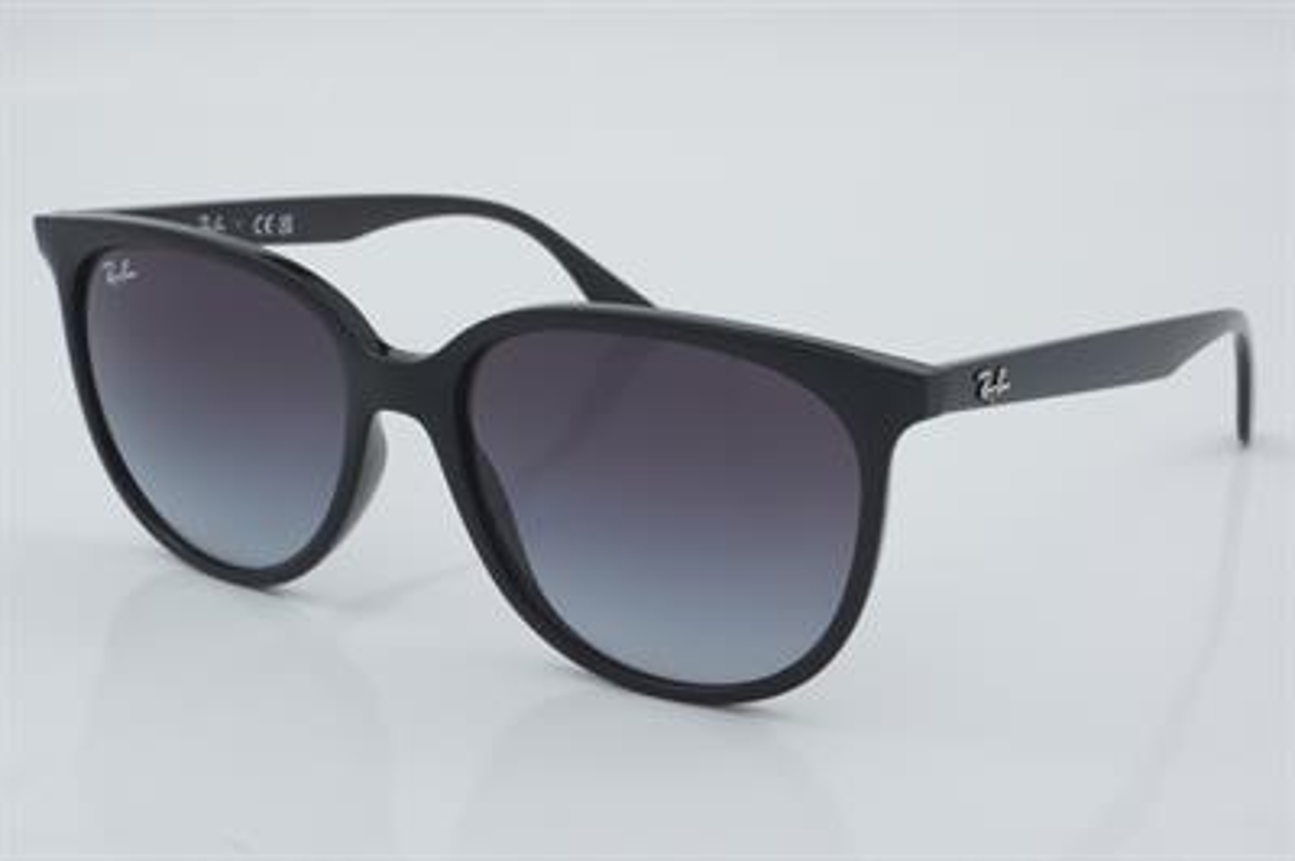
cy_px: 430
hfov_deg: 27.0
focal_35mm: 75
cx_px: 648
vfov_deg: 18.2
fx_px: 2696
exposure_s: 1/4
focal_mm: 50
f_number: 32
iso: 100
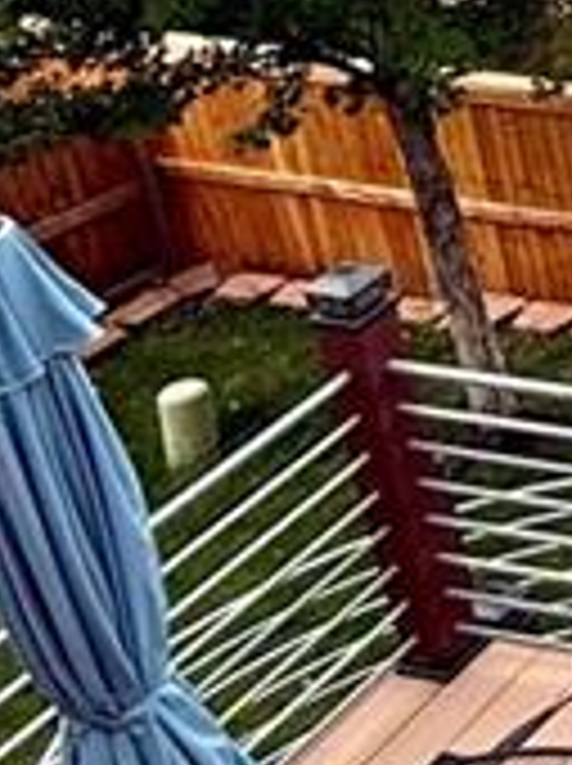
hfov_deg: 10.5
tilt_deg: -21.9
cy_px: -148
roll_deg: -1.1
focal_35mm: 99
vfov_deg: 18.8
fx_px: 2187
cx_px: 1721
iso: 50
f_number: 2.2
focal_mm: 2.22
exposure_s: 1/574
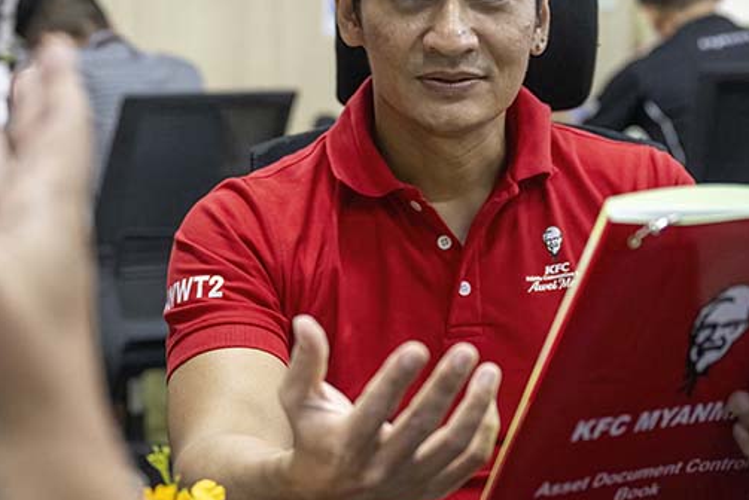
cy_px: 179
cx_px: 351
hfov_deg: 24.7
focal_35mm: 82
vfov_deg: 16.6
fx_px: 1707
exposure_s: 1/250
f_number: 2.8
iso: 5600
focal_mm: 43
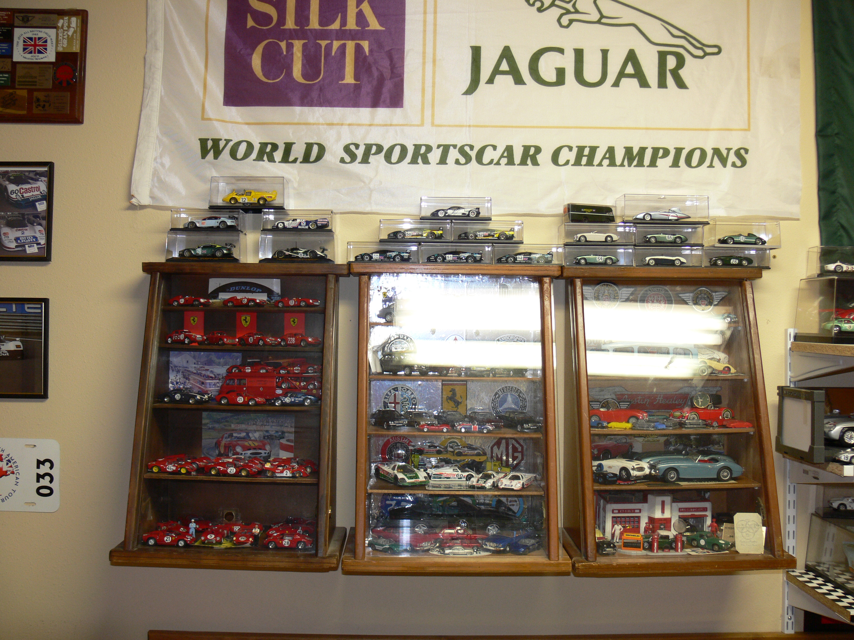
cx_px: 427
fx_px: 863
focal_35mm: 35
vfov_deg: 40.7
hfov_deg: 52.6
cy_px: 320
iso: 100
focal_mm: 7.4
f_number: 2.8
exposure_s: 1/30
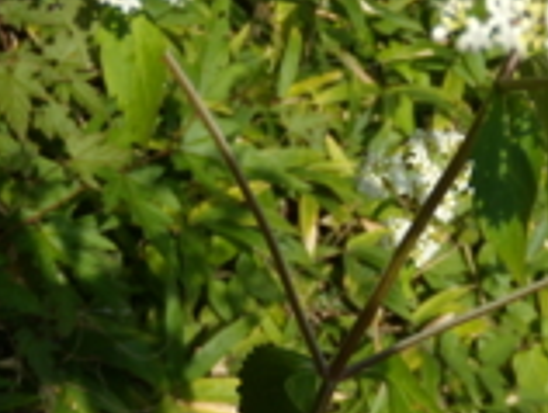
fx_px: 1443
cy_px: -52
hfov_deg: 21.4
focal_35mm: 91
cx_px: 388
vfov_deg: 15.8
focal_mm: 6.4
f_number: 3.6
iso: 80
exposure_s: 1/500
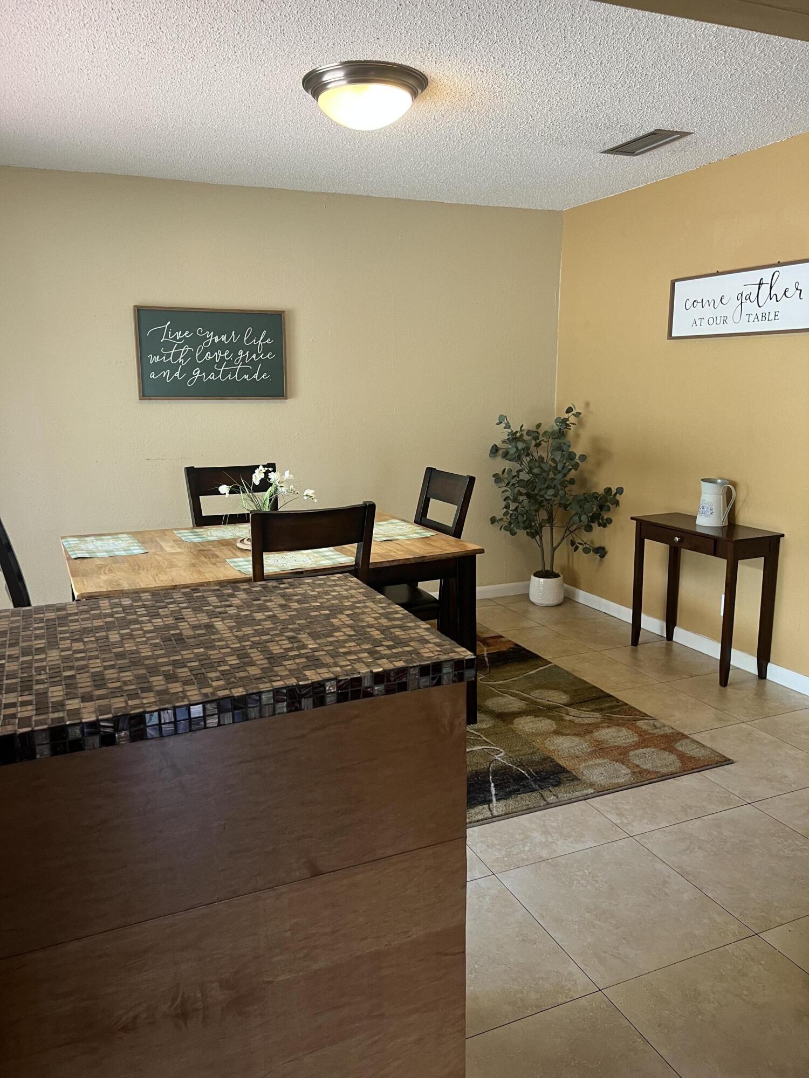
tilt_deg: -11.6
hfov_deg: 53.1
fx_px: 810
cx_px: 404
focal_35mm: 26
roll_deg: +0.2
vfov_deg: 67.3
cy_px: 539
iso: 100
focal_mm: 5.7
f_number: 1.5
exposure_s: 1/60
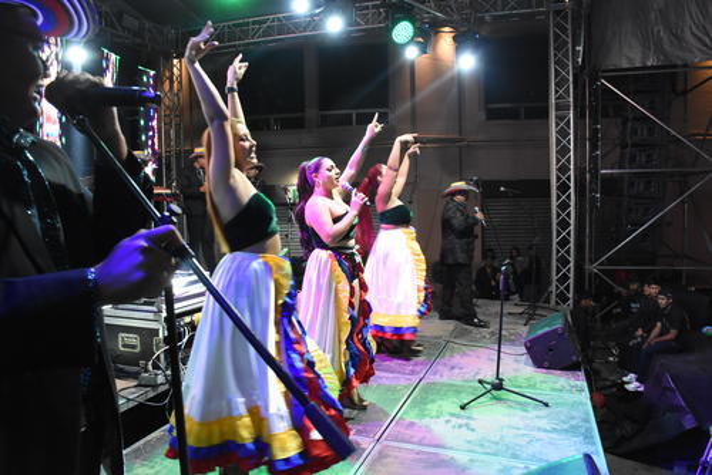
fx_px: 534
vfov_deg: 48.0
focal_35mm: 27
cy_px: 238
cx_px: 356
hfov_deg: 67.4
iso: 2500
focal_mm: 18
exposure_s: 1/60
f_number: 6.3
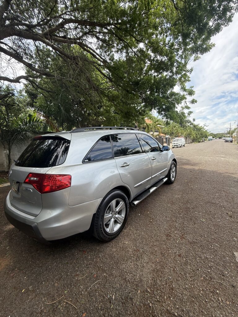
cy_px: 158
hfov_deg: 85.7
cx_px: 119
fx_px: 128
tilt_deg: -6.1
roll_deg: +2.5
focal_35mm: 14
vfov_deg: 102.1
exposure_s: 1/451
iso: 50
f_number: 2.2
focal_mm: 2.22
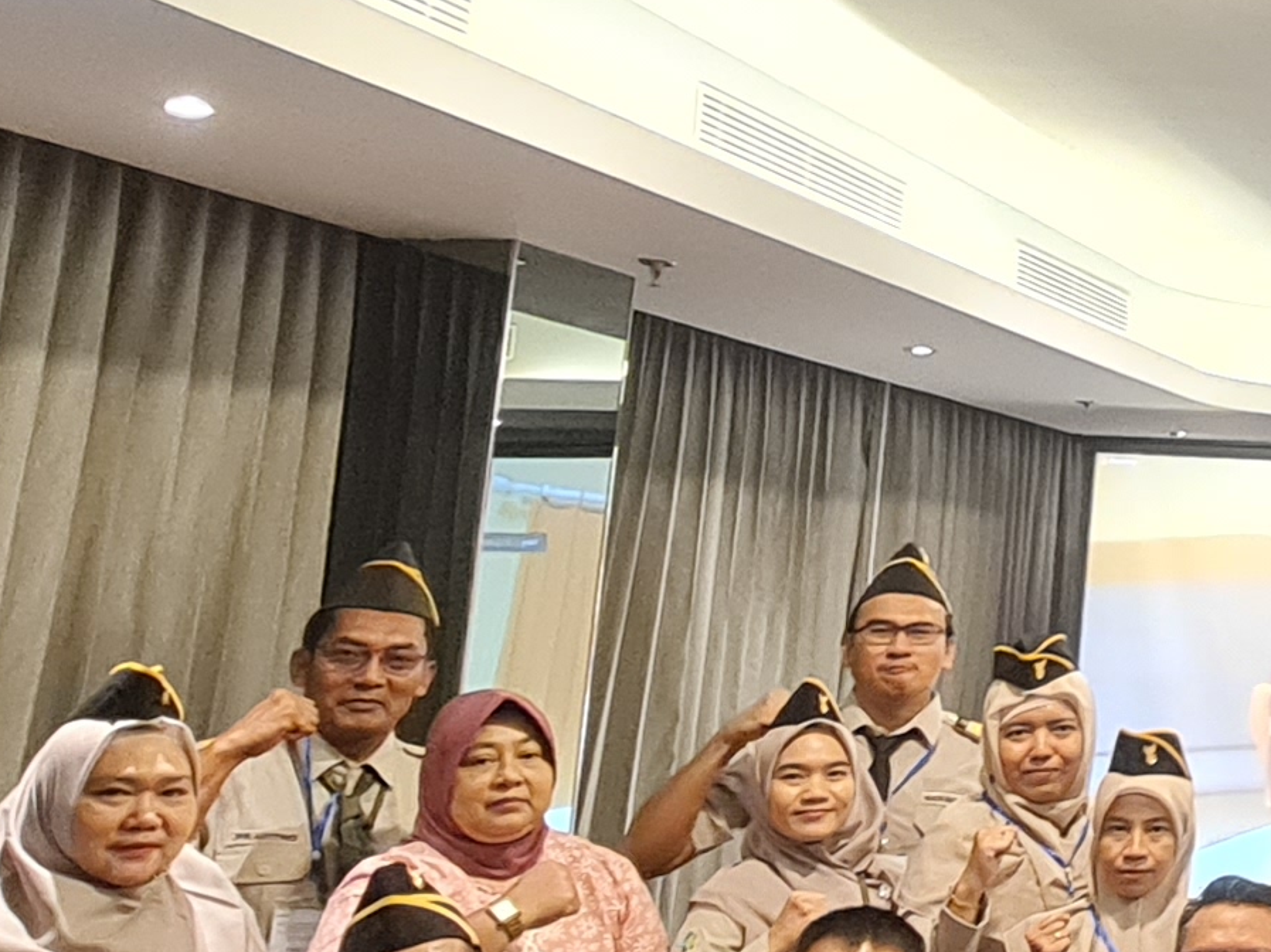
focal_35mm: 58
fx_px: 2129
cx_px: 1841
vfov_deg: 24.9
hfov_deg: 25.9
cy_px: 224
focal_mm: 2.2
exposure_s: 1/33
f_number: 2.2
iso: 500
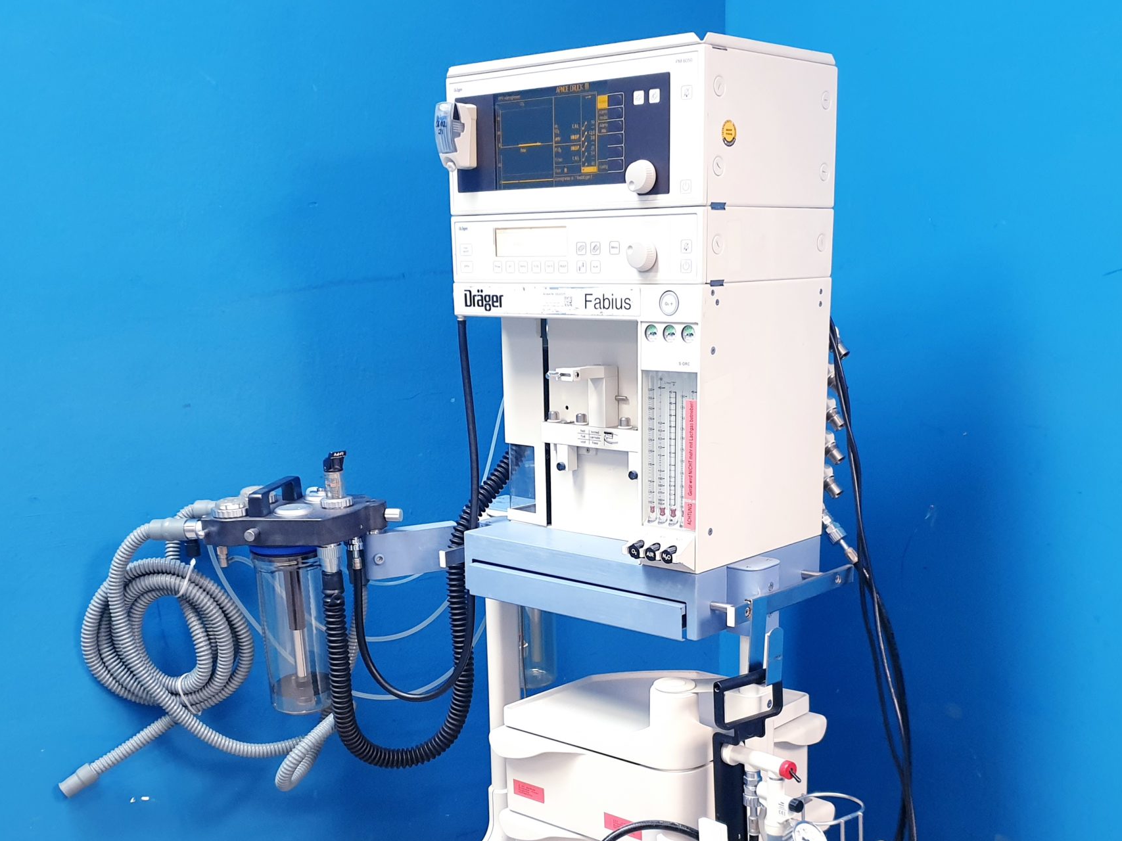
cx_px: 566
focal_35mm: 39
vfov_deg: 36.2
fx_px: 1264
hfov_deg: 47.9
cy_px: 594
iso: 200
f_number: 1.5
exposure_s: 1/50
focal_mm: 4.3
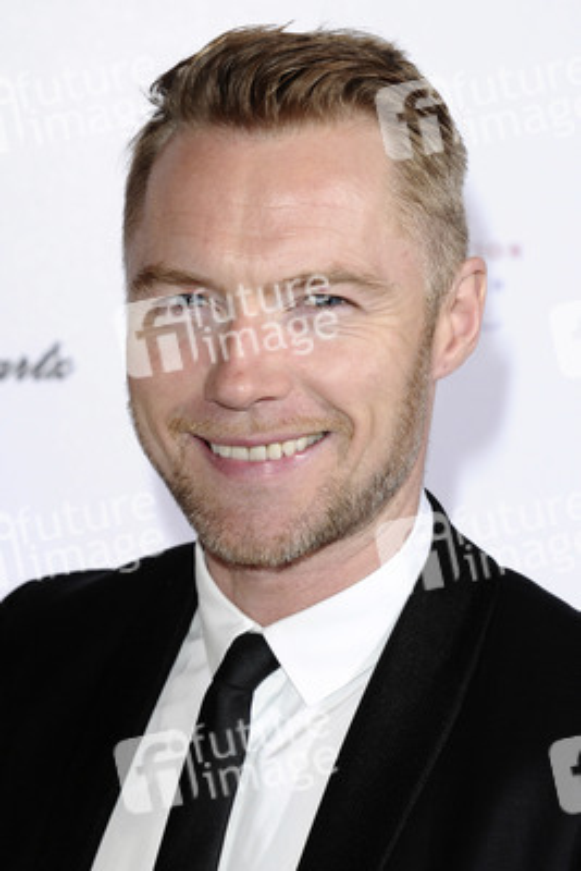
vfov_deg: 14.9
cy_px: 436
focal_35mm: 138
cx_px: 290
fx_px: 3338
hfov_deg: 9.9
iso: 320
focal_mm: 92
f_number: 5.6
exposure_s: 1/250
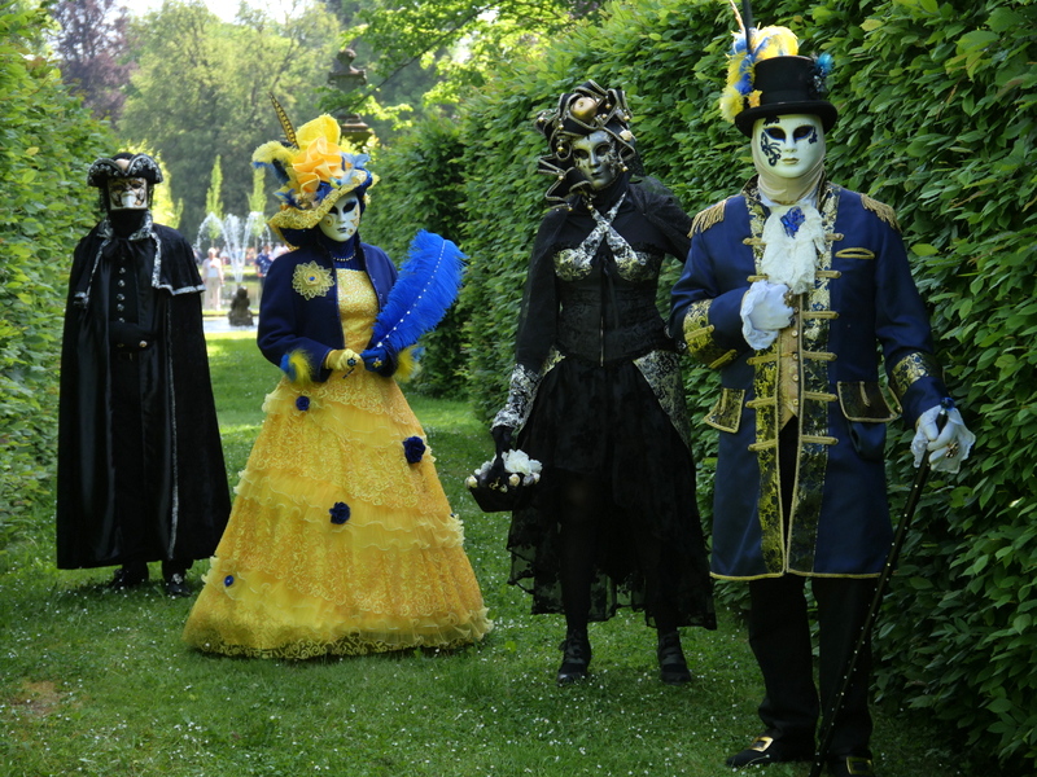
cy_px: 388
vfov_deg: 21.0
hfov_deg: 27.8
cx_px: 518
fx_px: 2097
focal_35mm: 70
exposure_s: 1/400
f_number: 4
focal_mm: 35
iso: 800
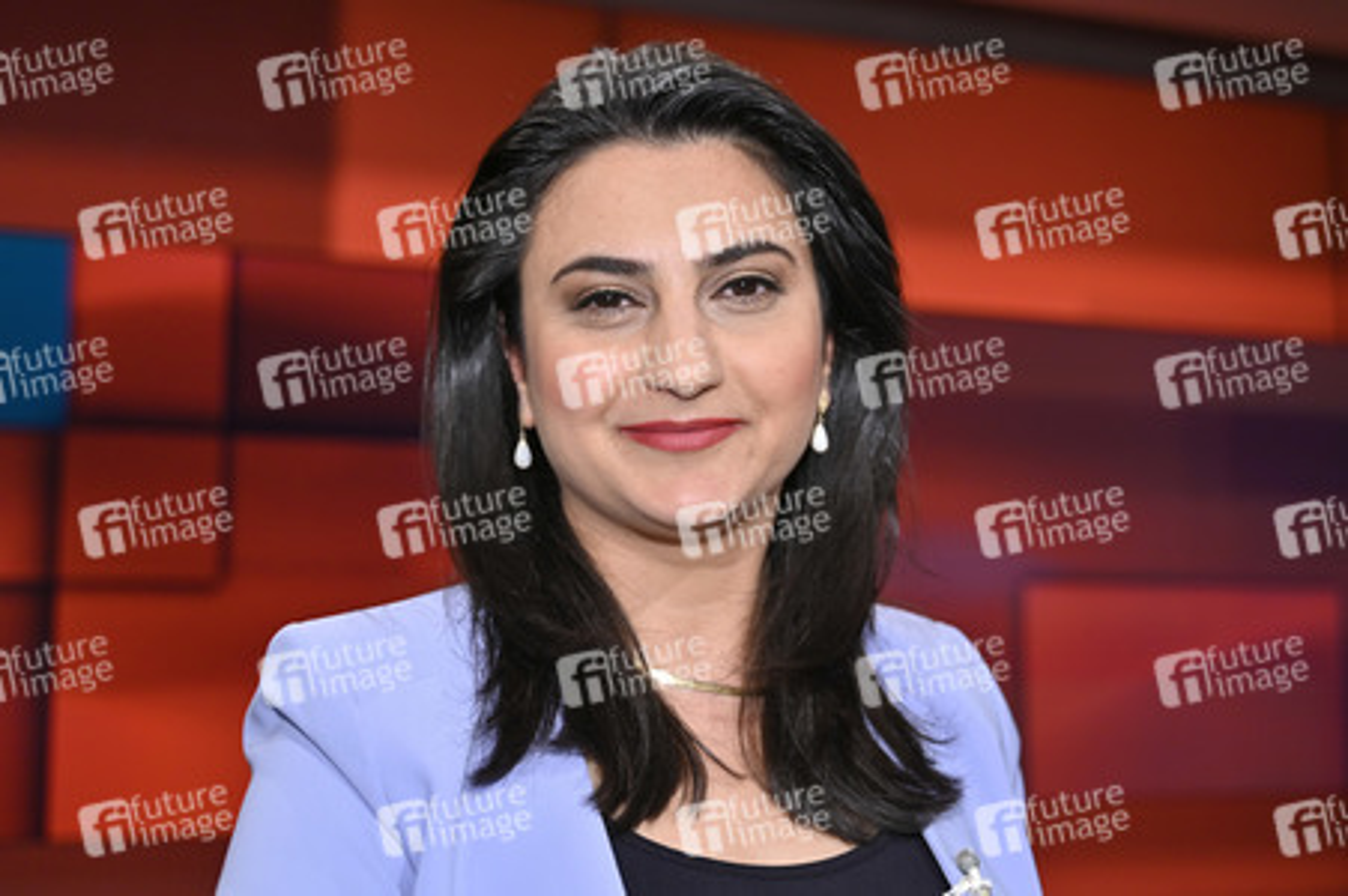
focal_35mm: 43
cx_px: 674
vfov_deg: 31.1
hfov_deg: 45.5
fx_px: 1609
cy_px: 448
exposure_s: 1/200
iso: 500
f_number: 2.8
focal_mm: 43
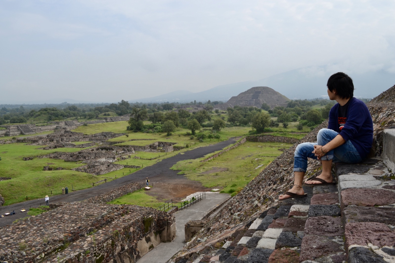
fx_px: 329
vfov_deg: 43.6
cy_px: 132
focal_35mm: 30
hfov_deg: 61.9
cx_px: 198
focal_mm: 20
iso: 100
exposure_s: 1/200
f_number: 7.1
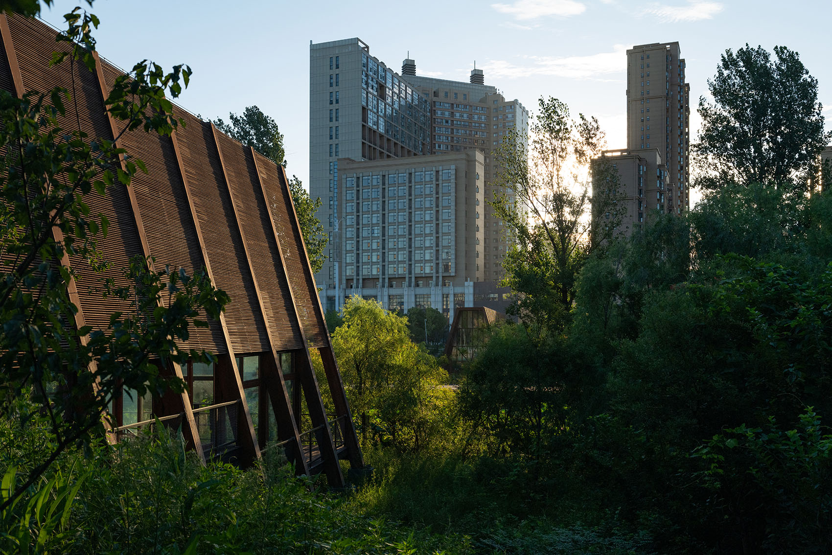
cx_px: 416
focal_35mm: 35
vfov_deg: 37.9
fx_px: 809
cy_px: 278
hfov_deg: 54.4
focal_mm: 35
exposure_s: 1/1250
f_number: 6.3
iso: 400
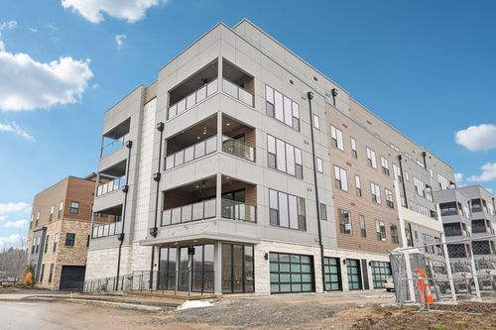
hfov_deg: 76.1
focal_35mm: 23
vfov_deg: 55.1
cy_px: 165
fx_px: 317
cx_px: 248
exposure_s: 1/125
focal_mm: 23
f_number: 8
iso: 100
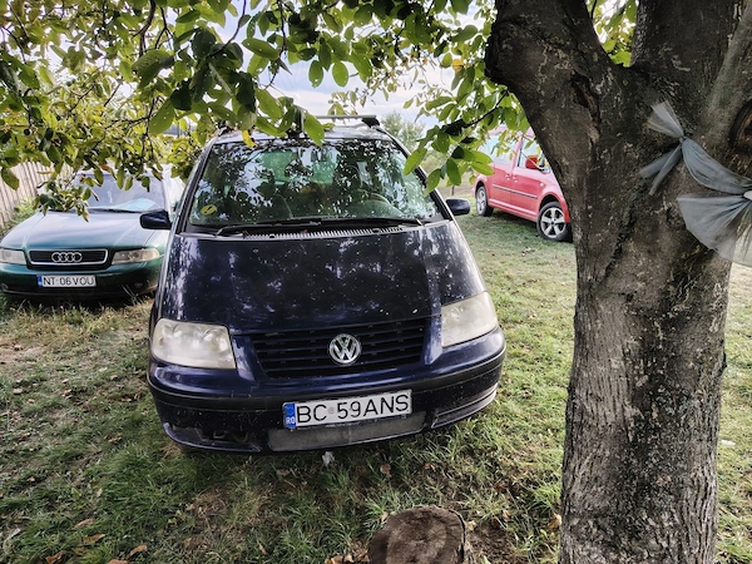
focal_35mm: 24
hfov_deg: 71.6
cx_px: 376
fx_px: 521
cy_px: 282
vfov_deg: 56.8
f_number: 1.75
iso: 100
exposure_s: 1/153
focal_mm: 5.25
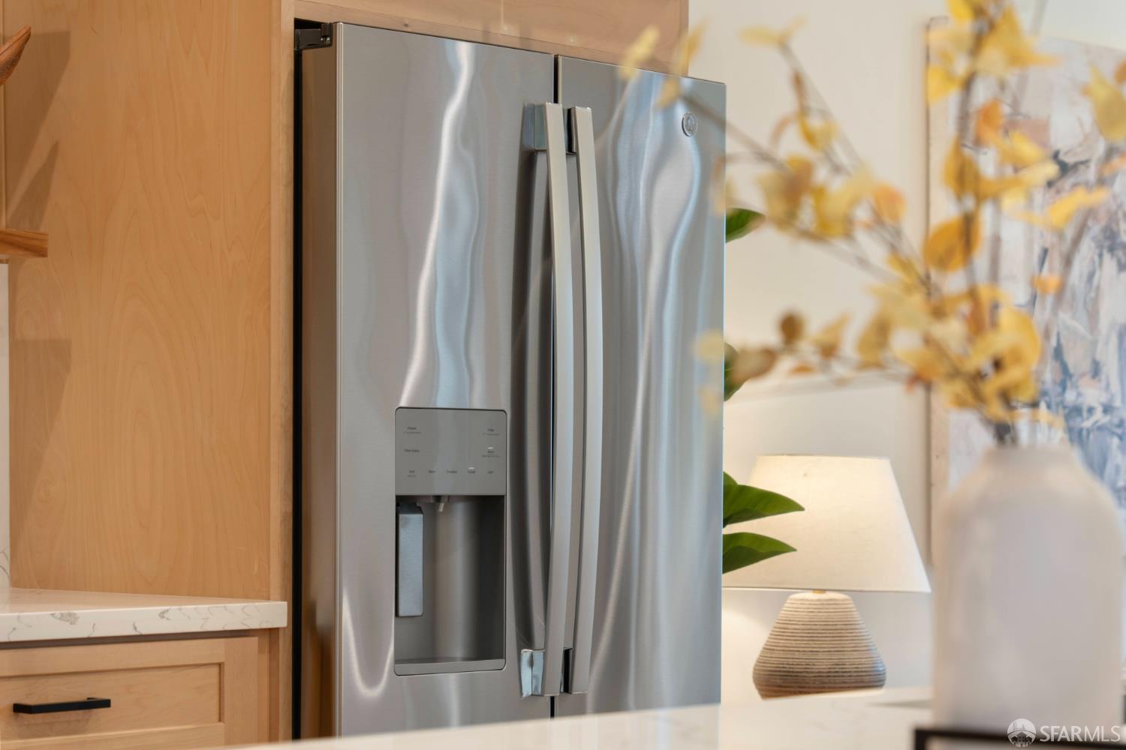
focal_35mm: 96
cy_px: 375
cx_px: 563
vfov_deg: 14.3
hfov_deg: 21.2
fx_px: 3002
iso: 200
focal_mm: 96
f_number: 5.6
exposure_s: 1/5
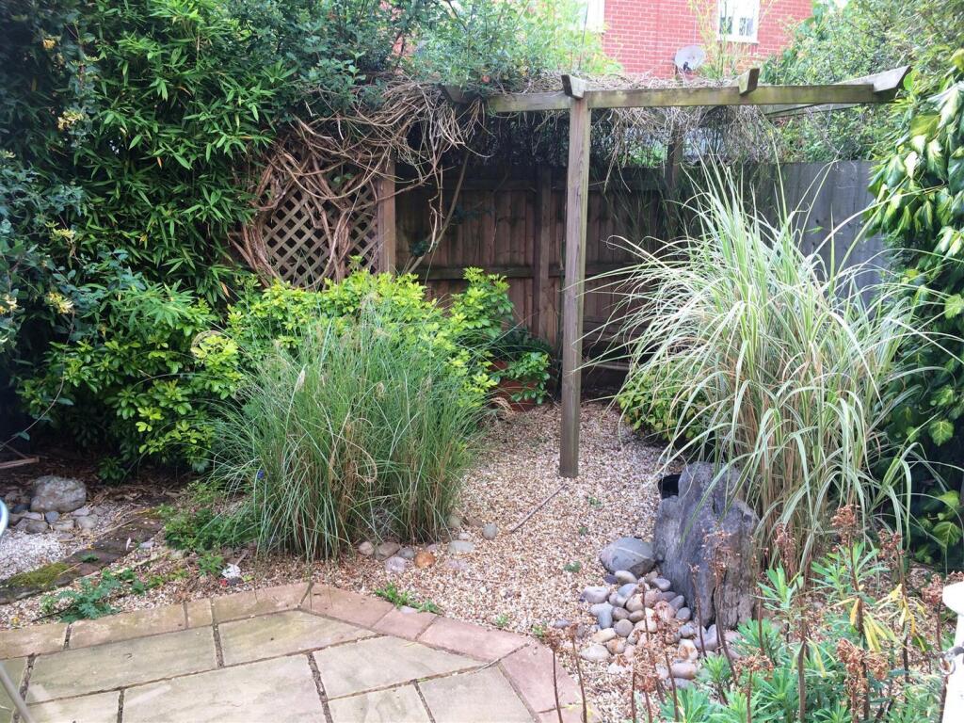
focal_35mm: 30
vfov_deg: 46.8
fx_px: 835
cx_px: 482
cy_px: 362
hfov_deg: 60.0
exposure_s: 1/120
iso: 40
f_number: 2.2
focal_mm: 4.12
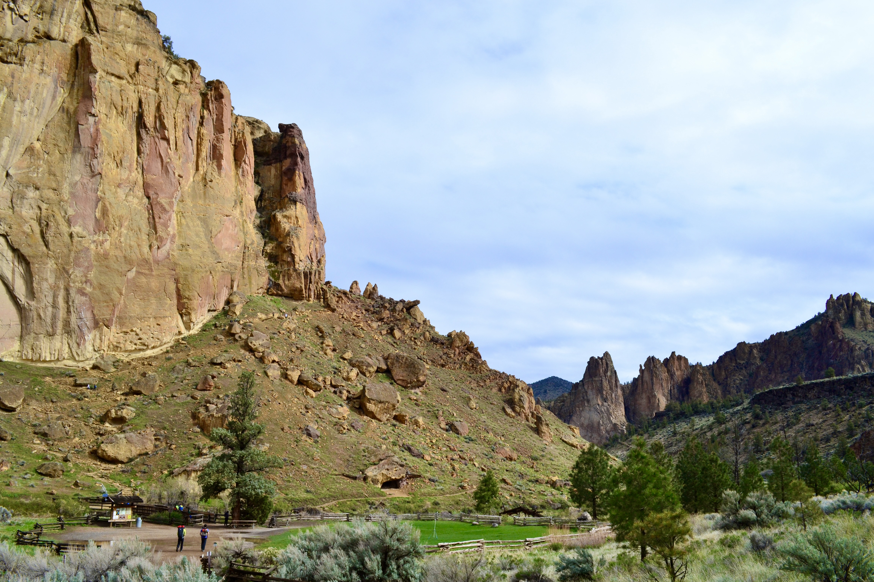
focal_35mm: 27
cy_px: 291
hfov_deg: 67.4
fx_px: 655
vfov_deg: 47.9
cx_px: 437
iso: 400
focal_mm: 18
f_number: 11
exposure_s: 1/400
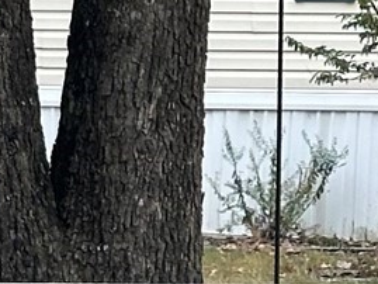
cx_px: 589
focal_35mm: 342
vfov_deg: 4.3
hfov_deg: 5.7
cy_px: -34
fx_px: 3736
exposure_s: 1/880
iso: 64
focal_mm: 6.86
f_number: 1.78
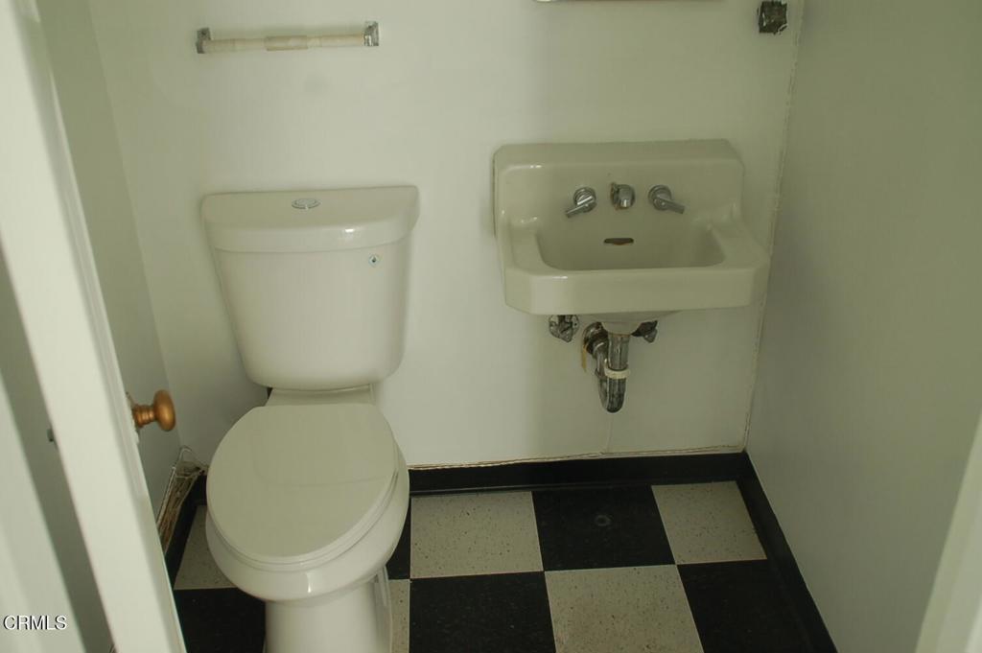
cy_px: 326
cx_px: 491
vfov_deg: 35.4
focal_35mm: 38
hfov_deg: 51.3
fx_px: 1022
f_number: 5
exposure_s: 1/100
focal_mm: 25
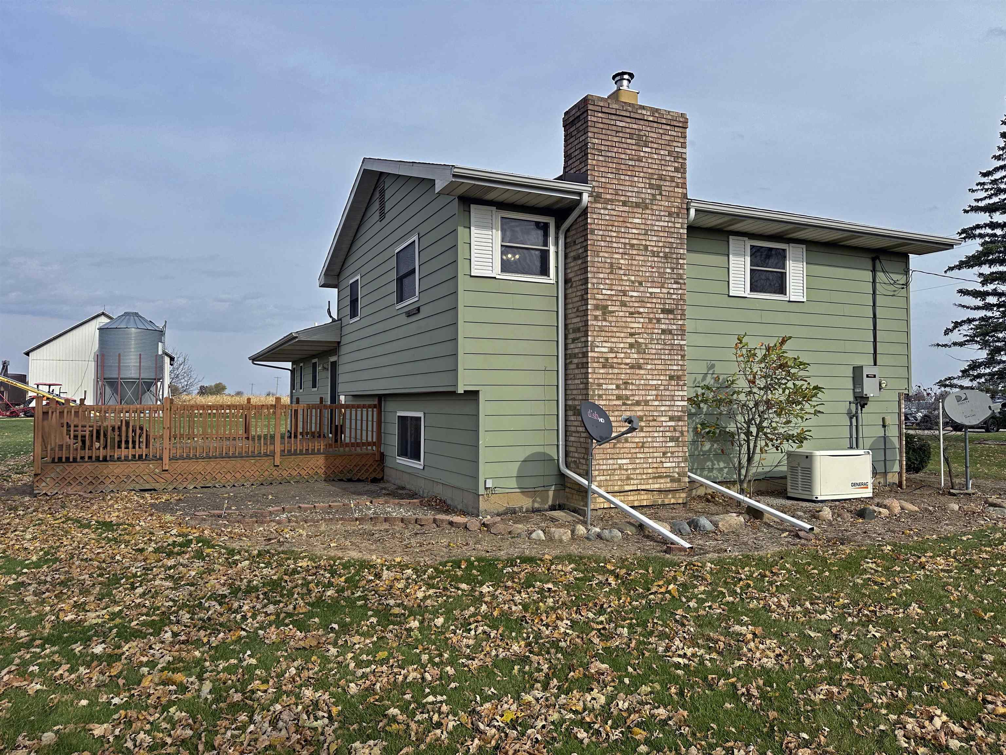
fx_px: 697
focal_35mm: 24
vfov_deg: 56.8
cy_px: 378
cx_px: 503
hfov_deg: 71.6
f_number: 1.78
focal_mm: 6.86
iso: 80
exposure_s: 1/4545
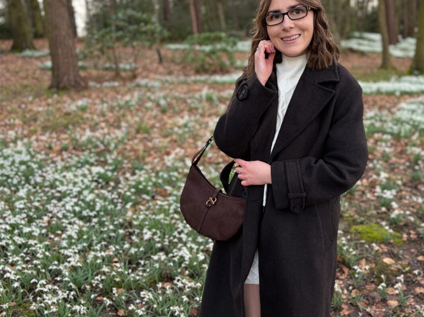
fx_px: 429
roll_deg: +0.2
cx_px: 264
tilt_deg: -10.7
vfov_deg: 40.7
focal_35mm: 35
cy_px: 155
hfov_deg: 52.1
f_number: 1.6
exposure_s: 1/170
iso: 50
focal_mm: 5.96
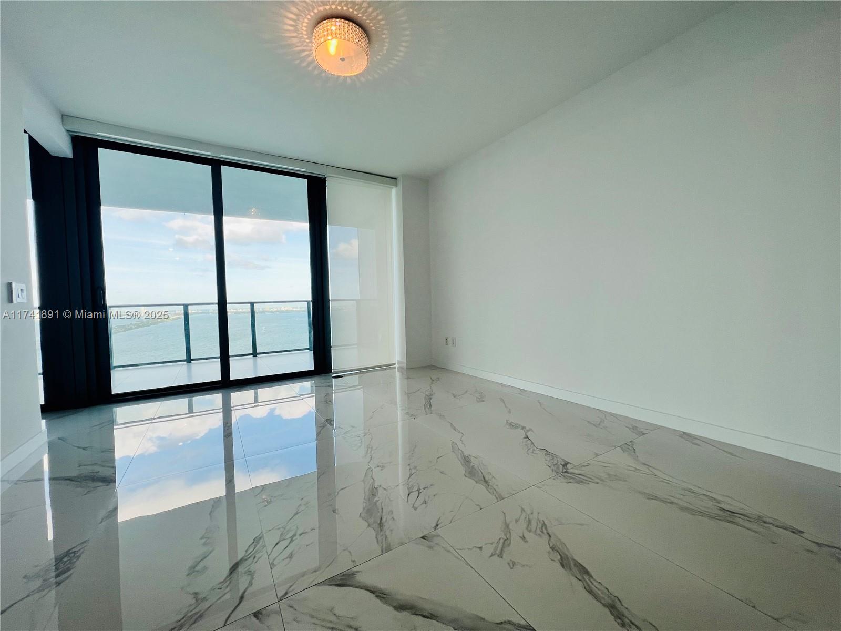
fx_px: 316
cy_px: 316
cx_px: 420
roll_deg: +2.1
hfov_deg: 106.2
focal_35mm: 13
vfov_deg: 89.9
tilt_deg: -1.5
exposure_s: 1/181
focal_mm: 1.57
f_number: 1.8
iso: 32
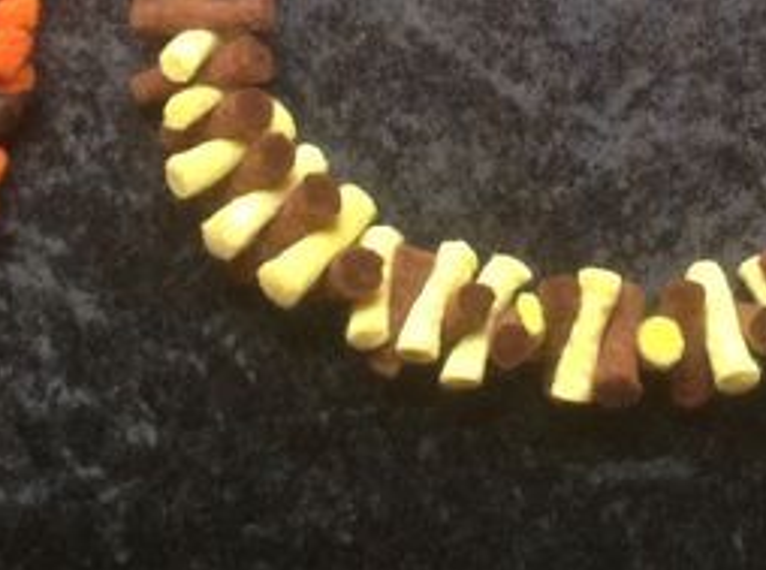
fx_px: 3045
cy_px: -276
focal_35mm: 138
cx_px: 561
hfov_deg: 14.3
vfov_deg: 10.3
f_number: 2.4
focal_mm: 4.28
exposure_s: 1/15
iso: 200
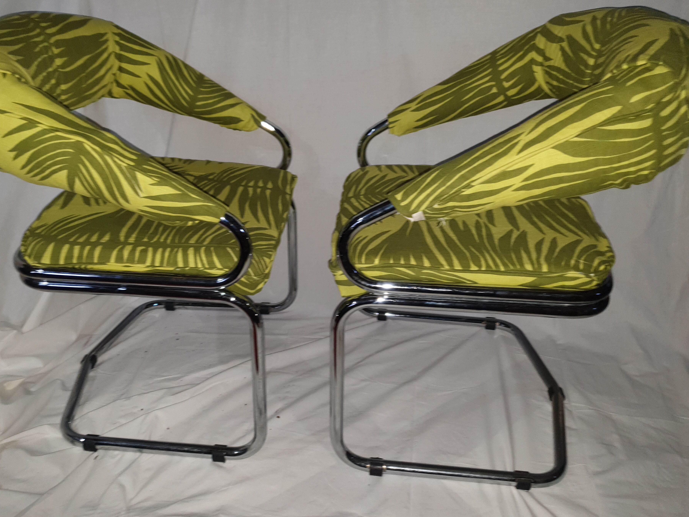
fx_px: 577
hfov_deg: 61.5
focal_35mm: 29
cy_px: 239
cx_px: 312
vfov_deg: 48.2
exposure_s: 1/36
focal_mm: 4.3
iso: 80
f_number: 1.5
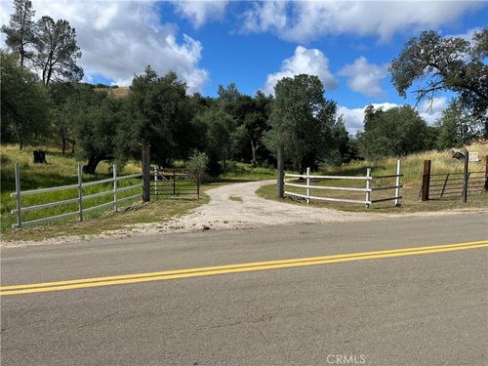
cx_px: 244
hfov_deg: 67.3
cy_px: 183
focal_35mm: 26
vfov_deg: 53.1
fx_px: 367
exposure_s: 1/3745
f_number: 1.6
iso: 50
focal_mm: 5.1
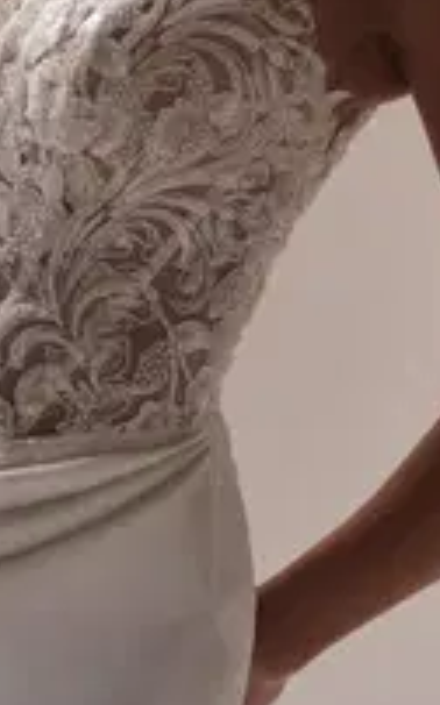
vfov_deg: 16.0
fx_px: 2498
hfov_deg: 10.1
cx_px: 223
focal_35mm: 130
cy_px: 211
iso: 640
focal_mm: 73.5
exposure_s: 1/125
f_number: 11
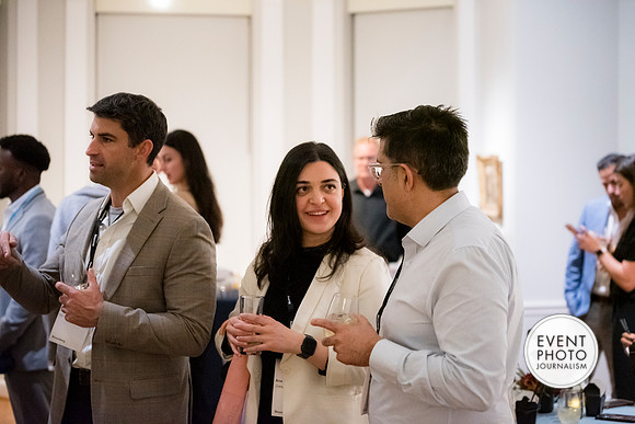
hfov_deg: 28.7
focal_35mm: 70
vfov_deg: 19.4
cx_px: 318
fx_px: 1241
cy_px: 212
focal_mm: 70
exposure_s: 1/125
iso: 6400
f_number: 2.8
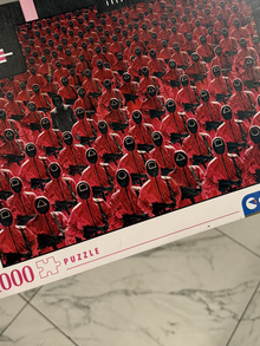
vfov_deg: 44.8
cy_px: 103
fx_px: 410
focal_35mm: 41
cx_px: 134
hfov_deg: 35.2
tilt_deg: -48.7
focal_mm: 6.76
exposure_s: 1/100
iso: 400
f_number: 1.78
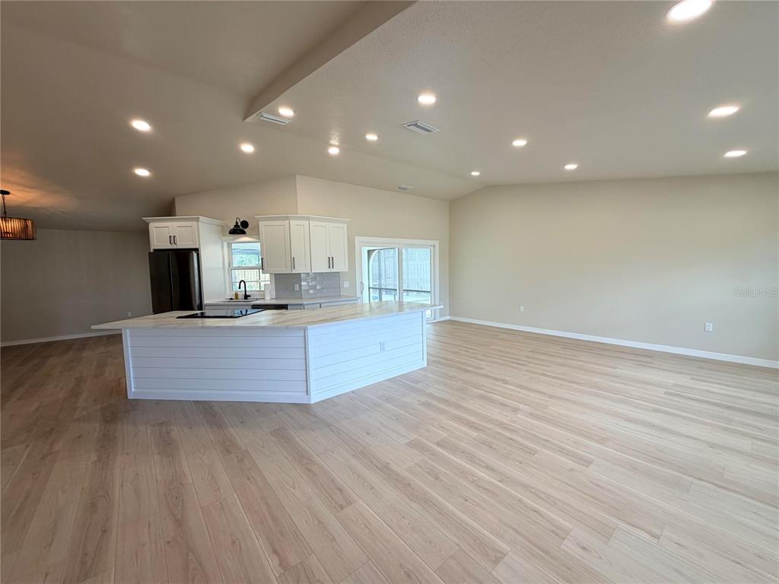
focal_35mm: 14
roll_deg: +1.4
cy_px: 292
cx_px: 390
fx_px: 315
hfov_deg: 102.1
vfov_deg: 85.7
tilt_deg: -4.6
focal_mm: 2.22
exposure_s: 1/120
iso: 125
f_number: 2.2
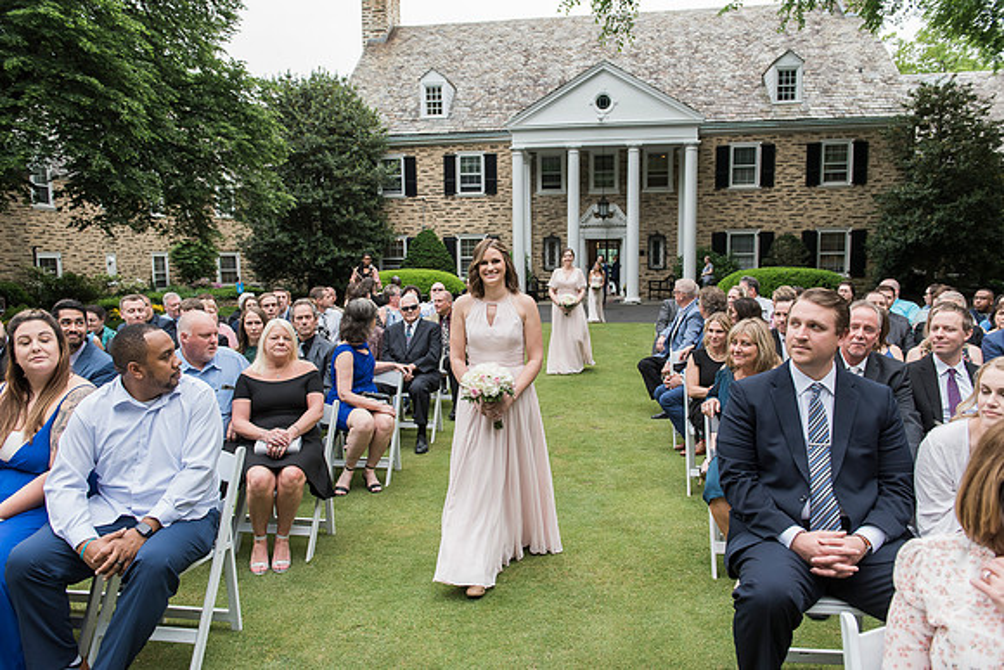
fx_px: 753
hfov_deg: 67.4
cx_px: 502
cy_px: 335
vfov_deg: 48.0
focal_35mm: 27
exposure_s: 1/640
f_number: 4
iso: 800
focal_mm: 27
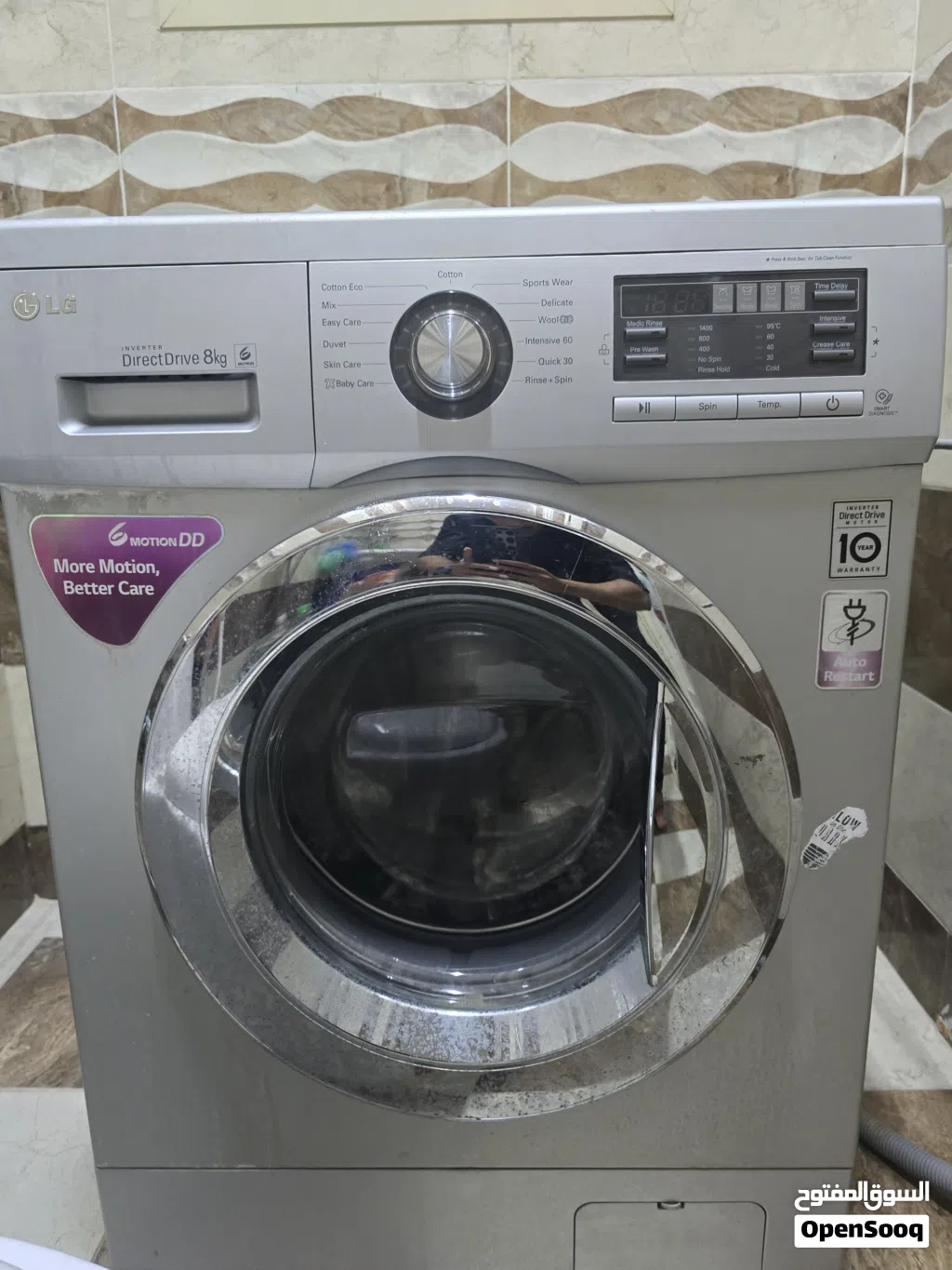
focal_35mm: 23
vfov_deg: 73.9
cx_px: 476
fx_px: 843
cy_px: 635
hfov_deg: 58.9
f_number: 1.7
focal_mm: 6.3
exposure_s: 1/100
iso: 1000
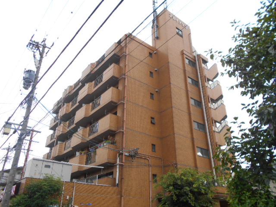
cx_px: 138
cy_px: 104
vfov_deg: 53.1
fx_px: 207
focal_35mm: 26
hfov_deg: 67.3
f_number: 3.2
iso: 80
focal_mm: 4.6
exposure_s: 1/500
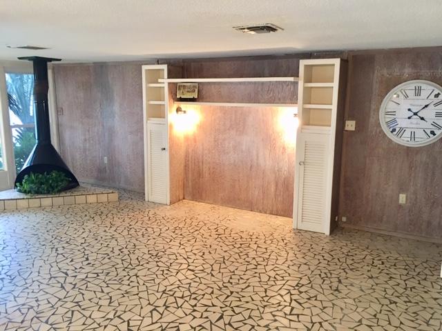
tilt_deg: -10.6
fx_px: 370
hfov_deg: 61.7
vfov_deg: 48.2
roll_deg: -1.4
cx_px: 221
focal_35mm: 29
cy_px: 166
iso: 80
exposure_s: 1/8
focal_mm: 4.15
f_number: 2.2
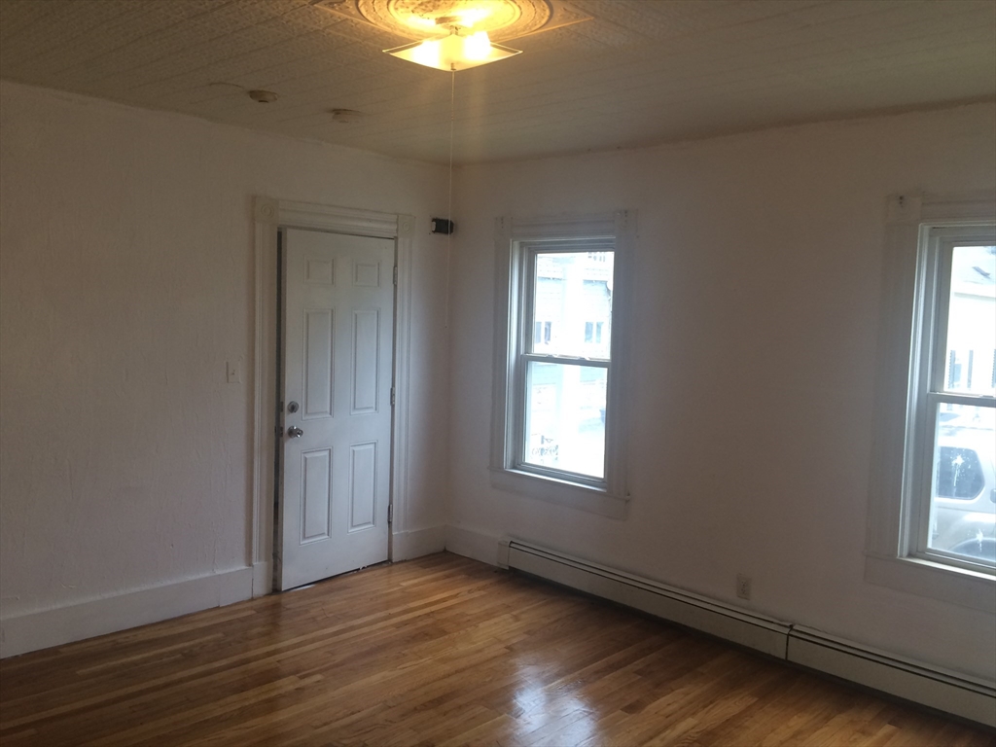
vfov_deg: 48.2
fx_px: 834
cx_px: 498
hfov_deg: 61.7
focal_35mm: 29
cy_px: 374
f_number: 2.2
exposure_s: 1/40
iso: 40
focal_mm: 4.15
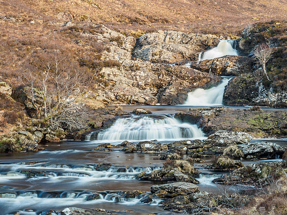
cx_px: 144
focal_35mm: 80
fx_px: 663
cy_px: 108
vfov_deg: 18.4
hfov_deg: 24.4
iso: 200
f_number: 10
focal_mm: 40
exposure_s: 6
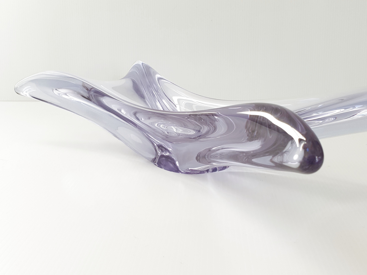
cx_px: 184
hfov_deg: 67.3
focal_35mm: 26
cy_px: 138
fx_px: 276
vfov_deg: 53.1
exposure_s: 1/143
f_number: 2.4
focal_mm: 4.3
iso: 50
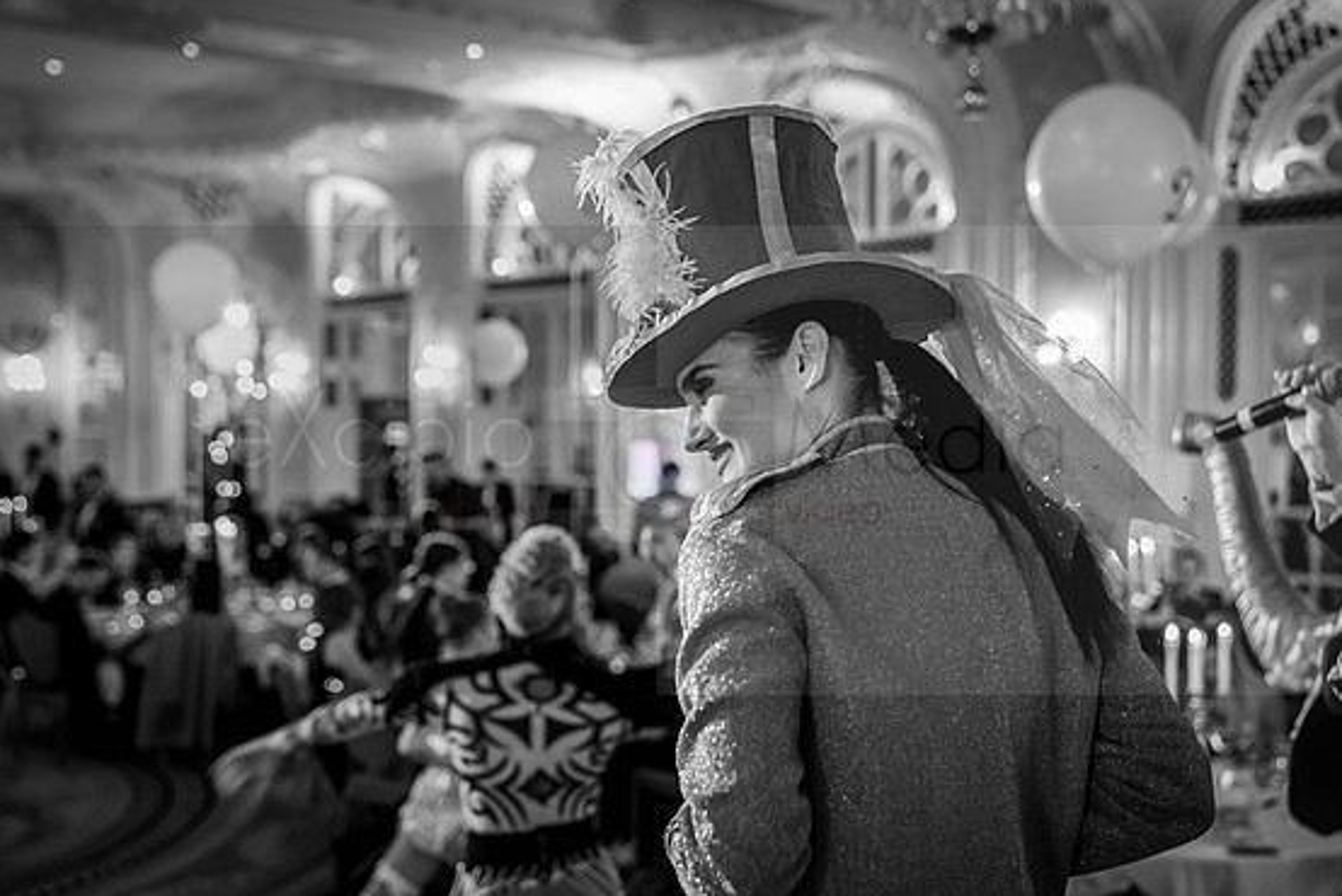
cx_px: 659
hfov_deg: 43.6
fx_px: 1678
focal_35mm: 45
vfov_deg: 29.9
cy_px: 459
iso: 3200
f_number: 2.8
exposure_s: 1/100
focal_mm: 43
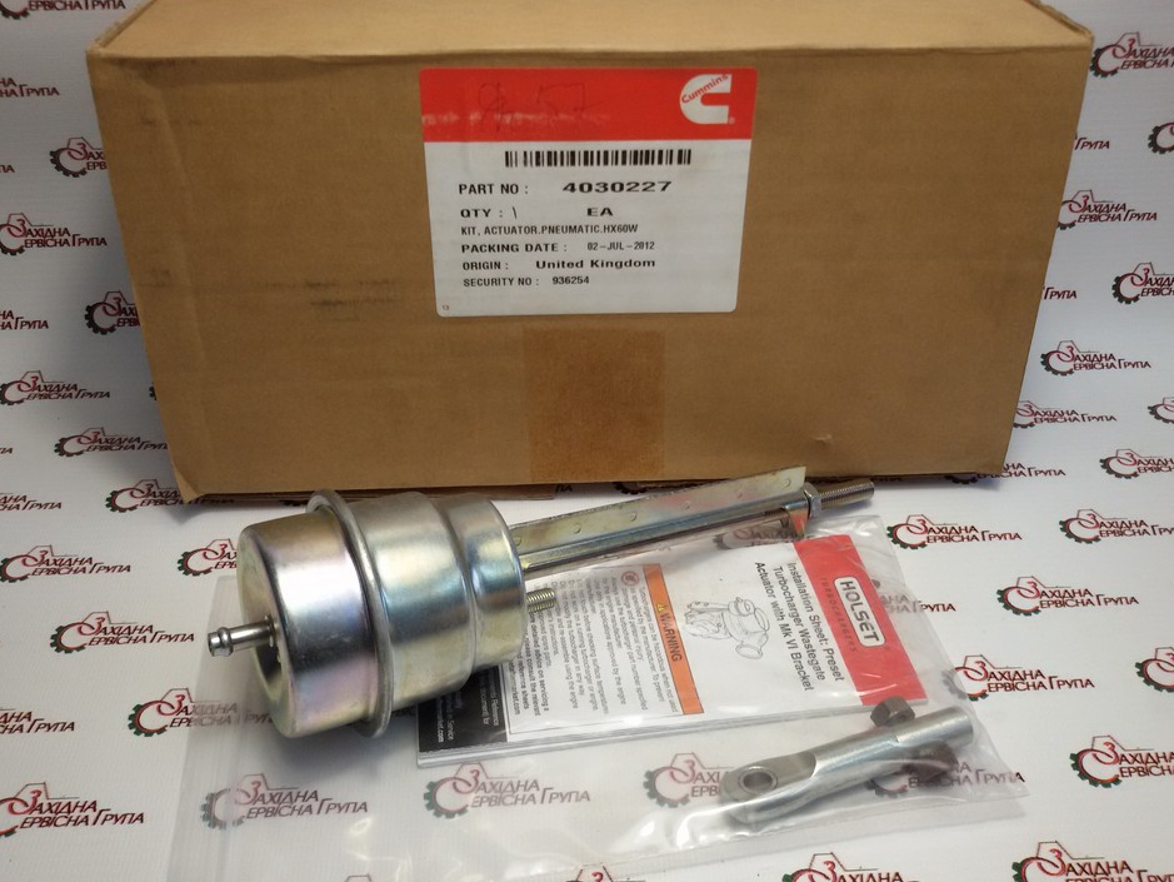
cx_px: 584
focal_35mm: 33
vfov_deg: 43.0
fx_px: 1120
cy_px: 440
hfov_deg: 55.3
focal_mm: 2.93
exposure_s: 1/100
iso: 64
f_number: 2.4
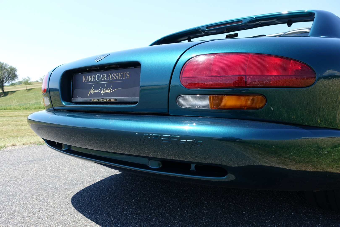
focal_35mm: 34
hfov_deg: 55.8
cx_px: 170
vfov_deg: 38.9
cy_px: 114
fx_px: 321
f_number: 4
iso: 125
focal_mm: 12.64
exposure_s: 1/400
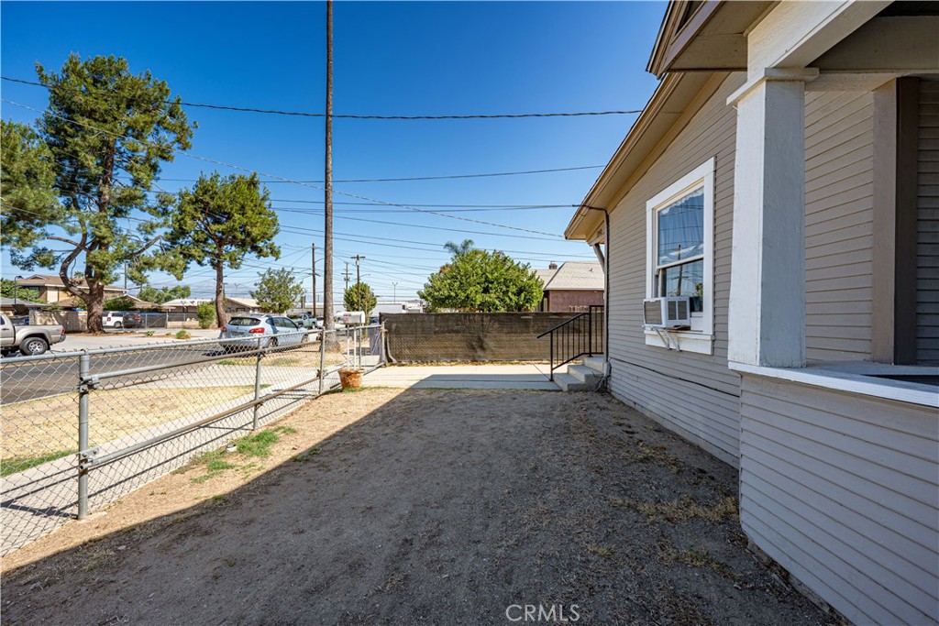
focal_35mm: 14
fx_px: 365
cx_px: 470
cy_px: 313
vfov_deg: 81.2
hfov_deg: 104.2
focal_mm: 14
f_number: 6.3
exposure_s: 1/200
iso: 80
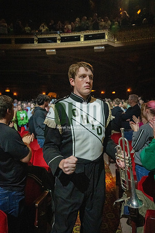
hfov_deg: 51.3
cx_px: 78
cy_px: 116
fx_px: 161
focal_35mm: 25
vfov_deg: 71.5
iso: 12800
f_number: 2.8
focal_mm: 25
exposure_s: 1/500
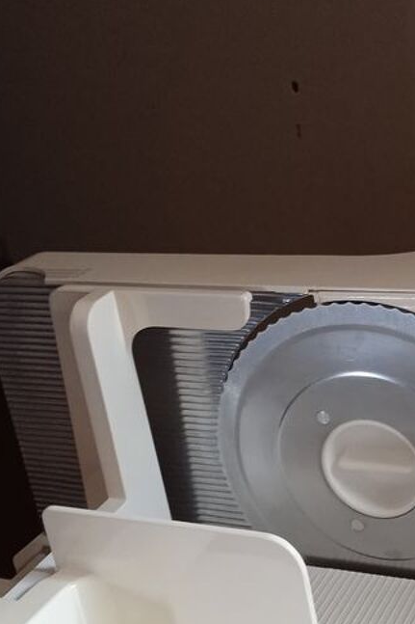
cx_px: 322
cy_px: 443
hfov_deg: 22.4
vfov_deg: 33.0
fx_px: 1038
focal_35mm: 60
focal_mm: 3.43
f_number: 2.2
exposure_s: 1/20
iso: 927
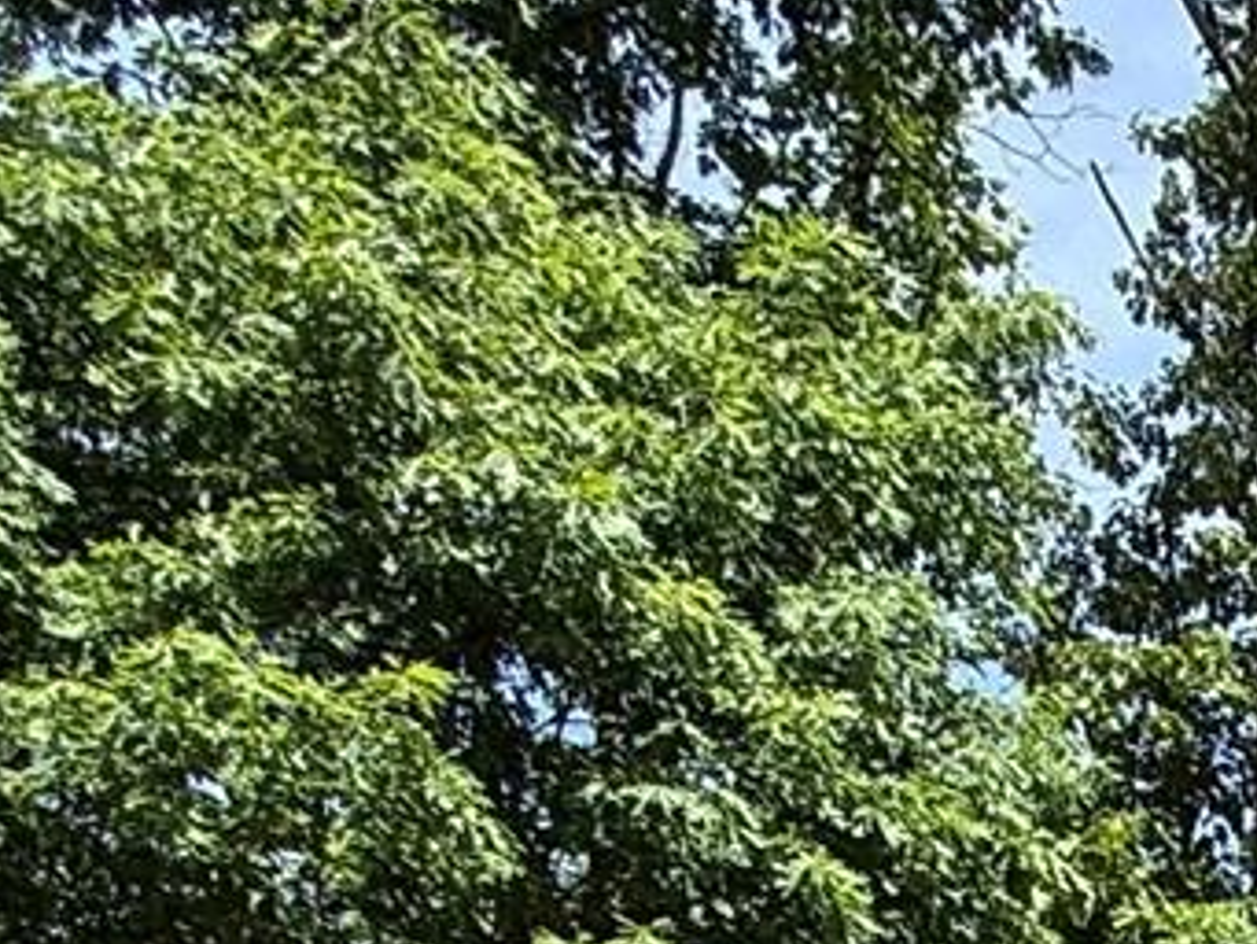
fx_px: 3051
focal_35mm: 84
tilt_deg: +4.6
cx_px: 2293
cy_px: 2106
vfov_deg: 13.8
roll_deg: +1.4
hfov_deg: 18.2
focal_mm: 2.22
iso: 50
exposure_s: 1/970
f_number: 2.2
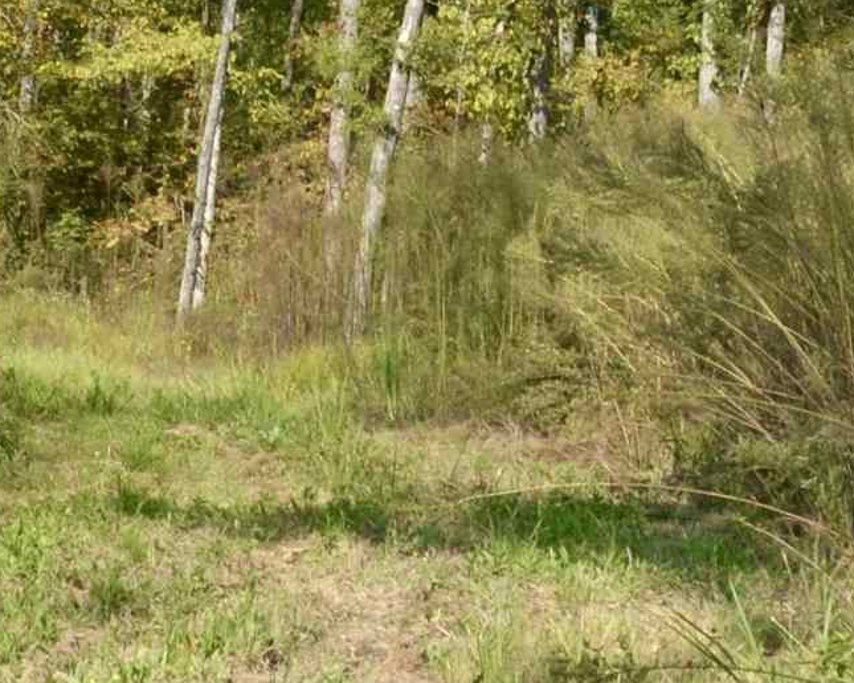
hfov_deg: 11.9
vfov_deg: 9.6
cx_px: 173
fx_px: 4069
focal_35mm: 161
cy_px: 229
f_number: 8
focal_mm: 24
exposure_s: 1/200
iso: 100
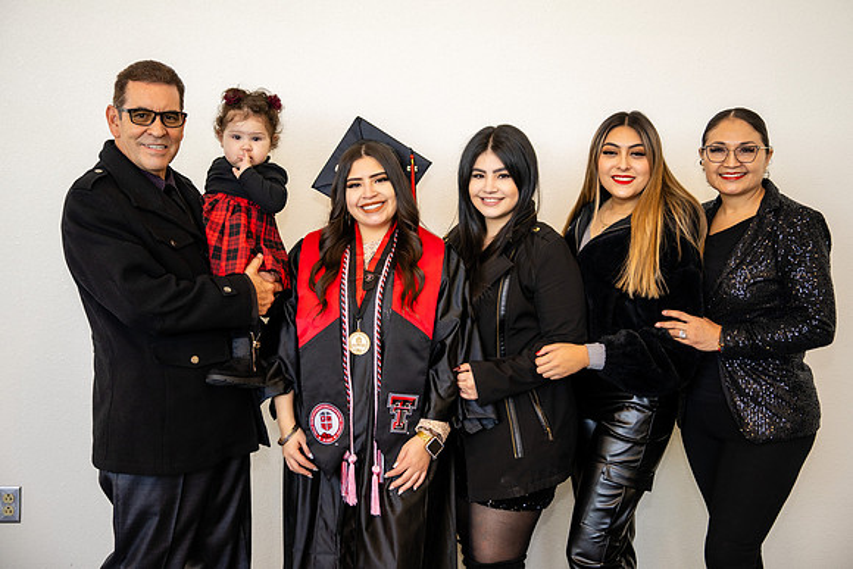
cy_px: 254
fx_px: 1182
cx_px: 428
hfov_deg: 39.7
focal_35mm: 50
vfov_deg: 27.1
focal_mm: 45
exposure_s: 1/125
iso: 400
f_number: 2.8
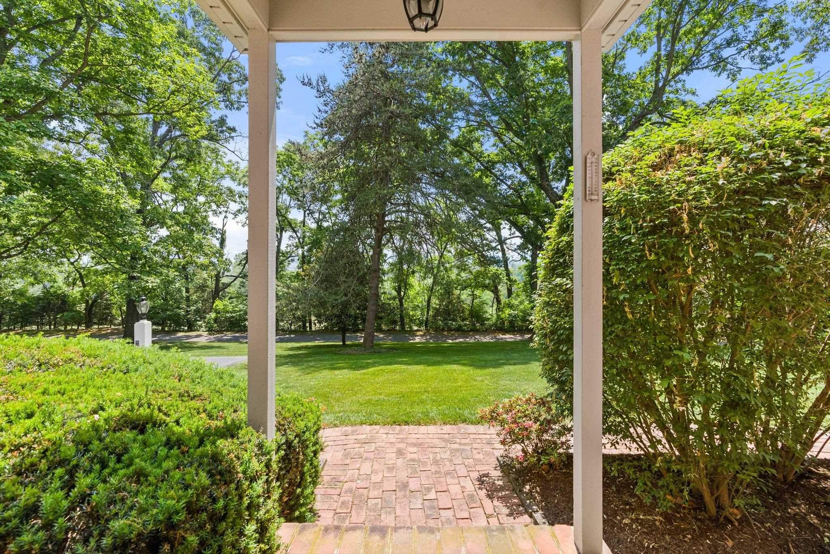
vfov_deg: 73.8
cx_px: 415
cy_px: 277
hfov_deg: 96.7
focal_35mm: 16
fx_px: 369
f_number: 8
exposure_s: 1/500
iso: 640
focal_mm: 16
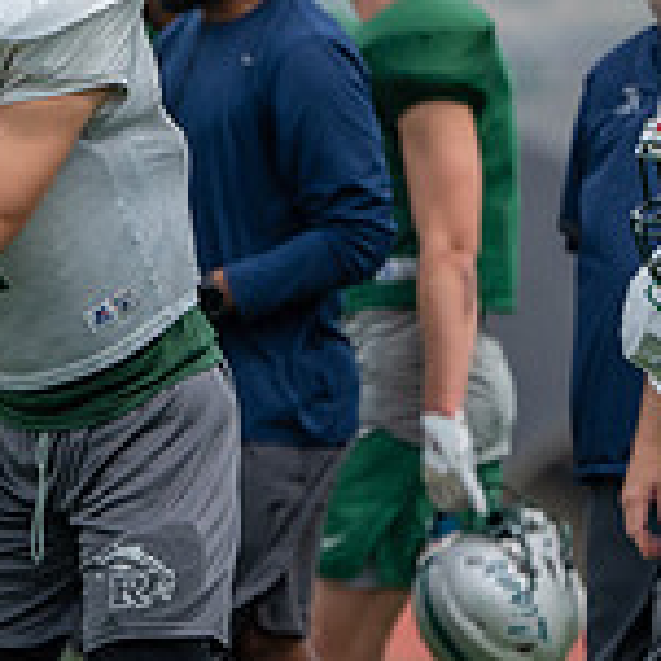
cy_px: 392
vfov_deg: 1.5
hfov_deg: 1.5
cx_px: -83
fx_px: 24563
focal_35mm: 1137
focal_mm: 348
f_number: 5.6
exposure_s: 1/1250
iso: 320
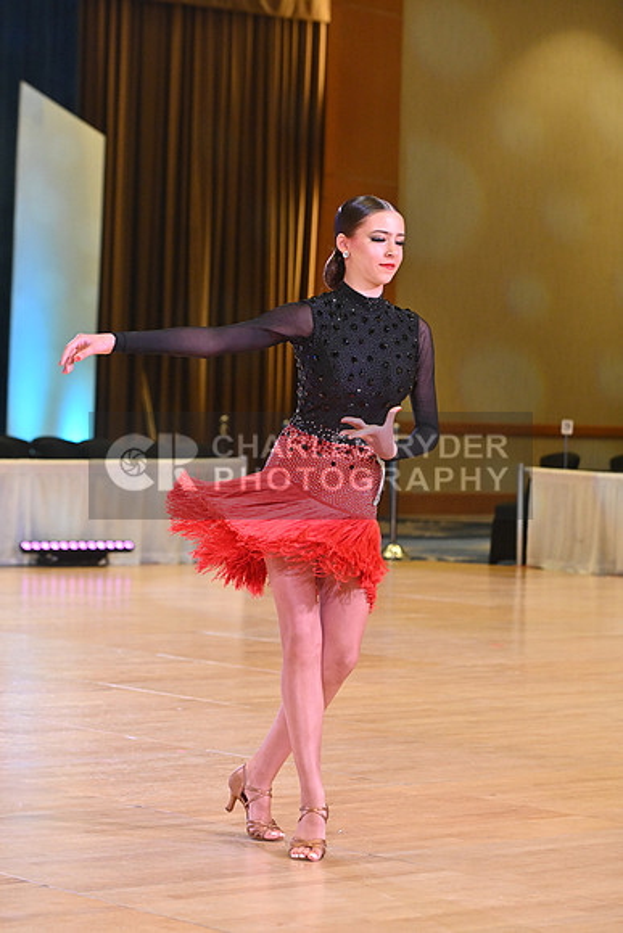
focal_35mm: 110
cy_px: 466
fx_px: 2853
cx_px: 312
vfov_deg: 18.6
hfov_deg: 12.5
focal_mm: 110
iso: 4000
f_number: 5.6
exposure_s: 1/400
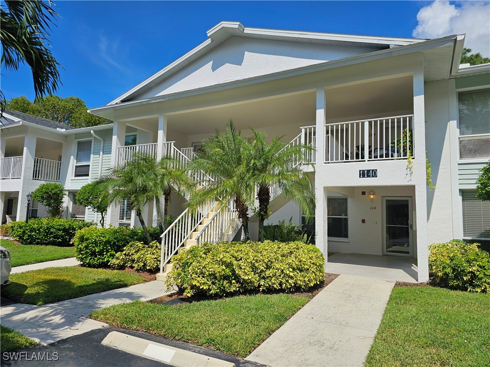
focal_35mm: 23
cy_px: 184
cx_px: 245
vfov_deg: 58.9
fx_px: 326
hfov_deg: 73.9
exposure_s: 1/1681
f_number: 1.7
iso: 12
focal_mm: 6.3
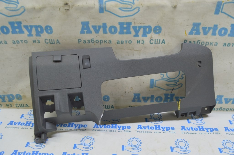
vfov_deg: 39.9
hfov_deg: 57.3
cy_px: 78
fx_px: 214
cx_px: 117
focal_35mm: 33
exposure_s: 1/20
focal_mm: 22
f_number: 5.6
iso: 400
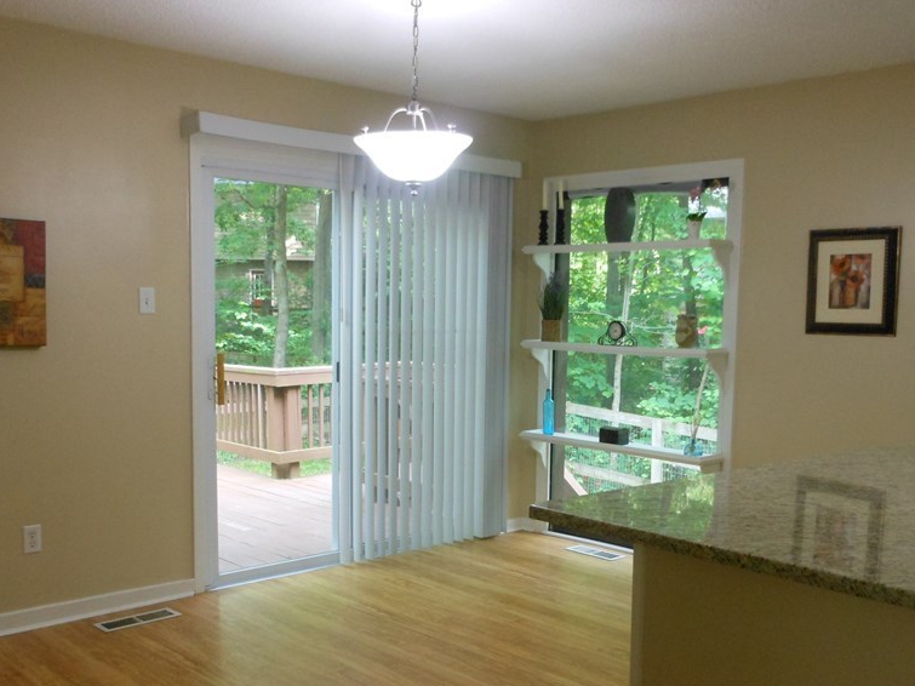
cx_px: 510
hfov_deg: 48.9
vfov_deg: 37.5
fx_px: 1004
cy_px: 419
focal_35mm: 38
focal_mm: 5
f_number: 3.7
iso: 400
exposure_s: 1/30
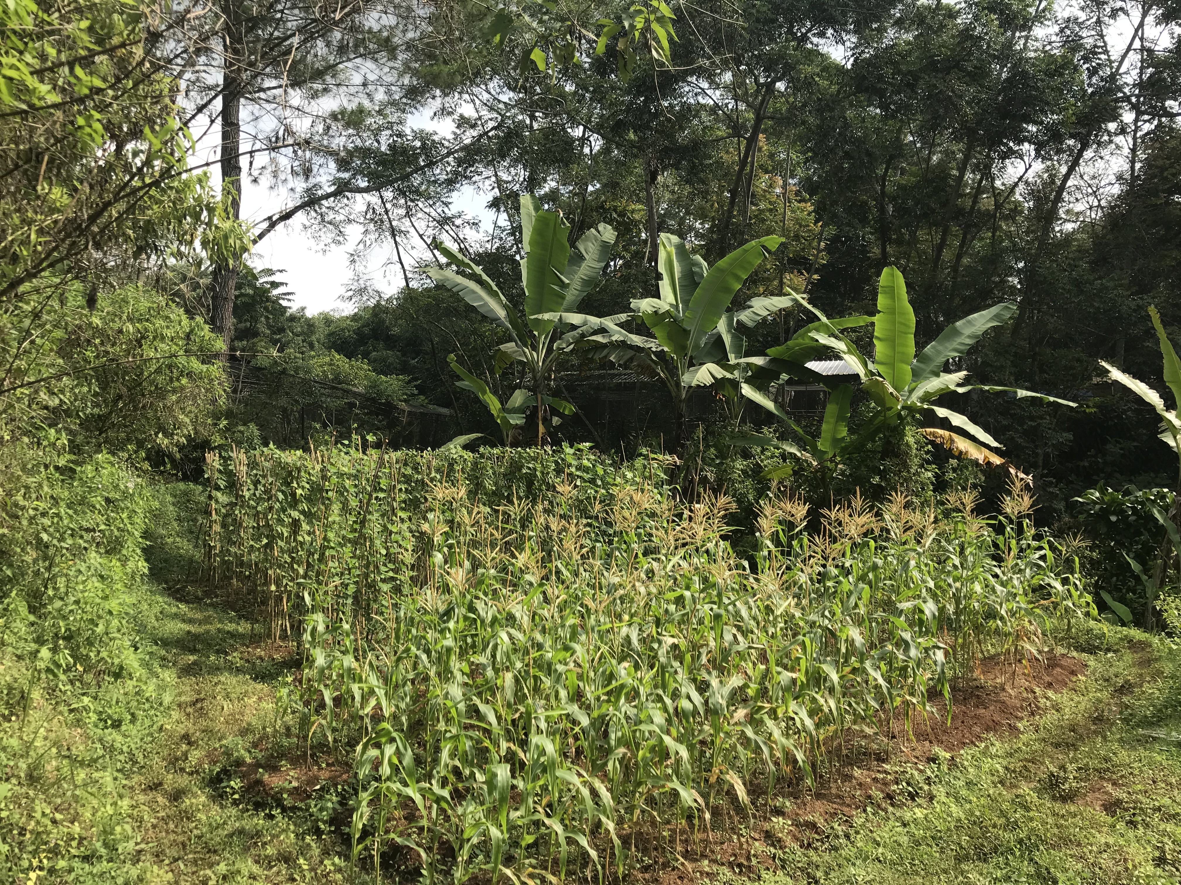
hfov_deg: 63.4
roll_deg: +0.3
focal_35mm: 28
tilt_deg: +2.2
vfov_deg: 49.7
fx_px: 955
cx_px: 590
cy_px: 442
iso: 20
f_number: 1.8
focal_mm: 3.99
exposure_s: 1/1030
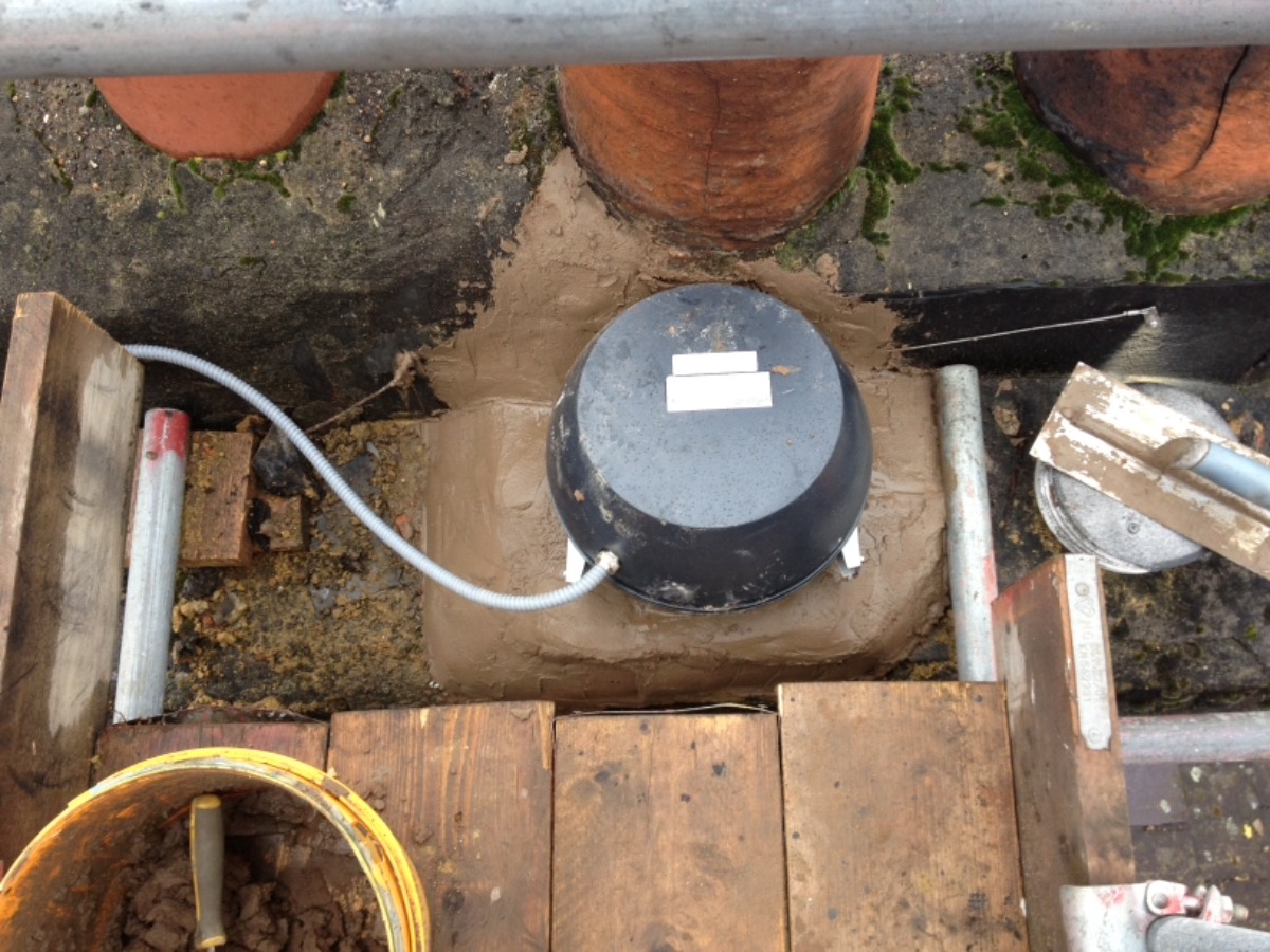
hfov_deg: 52.6
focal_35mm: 35
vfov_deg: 40.7
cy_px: 476
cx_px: 635
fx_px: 1284
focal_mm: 4.28
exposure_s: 1/120
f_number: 2.4
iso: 80
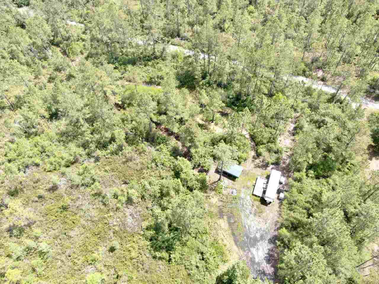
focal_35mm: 24
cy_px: 142
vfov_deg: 56.8
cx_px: 190
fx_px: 263
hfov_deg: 71.6
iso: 100
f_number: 2.8
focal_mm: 4.39
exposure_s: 1/240
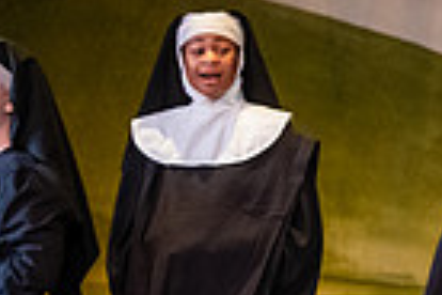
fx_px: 5267
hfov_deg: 4.7
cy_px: 181
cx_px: 868
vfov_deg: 3.2
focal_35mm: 429
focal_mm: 102
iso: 4000
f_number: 3.2
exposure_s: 1/125
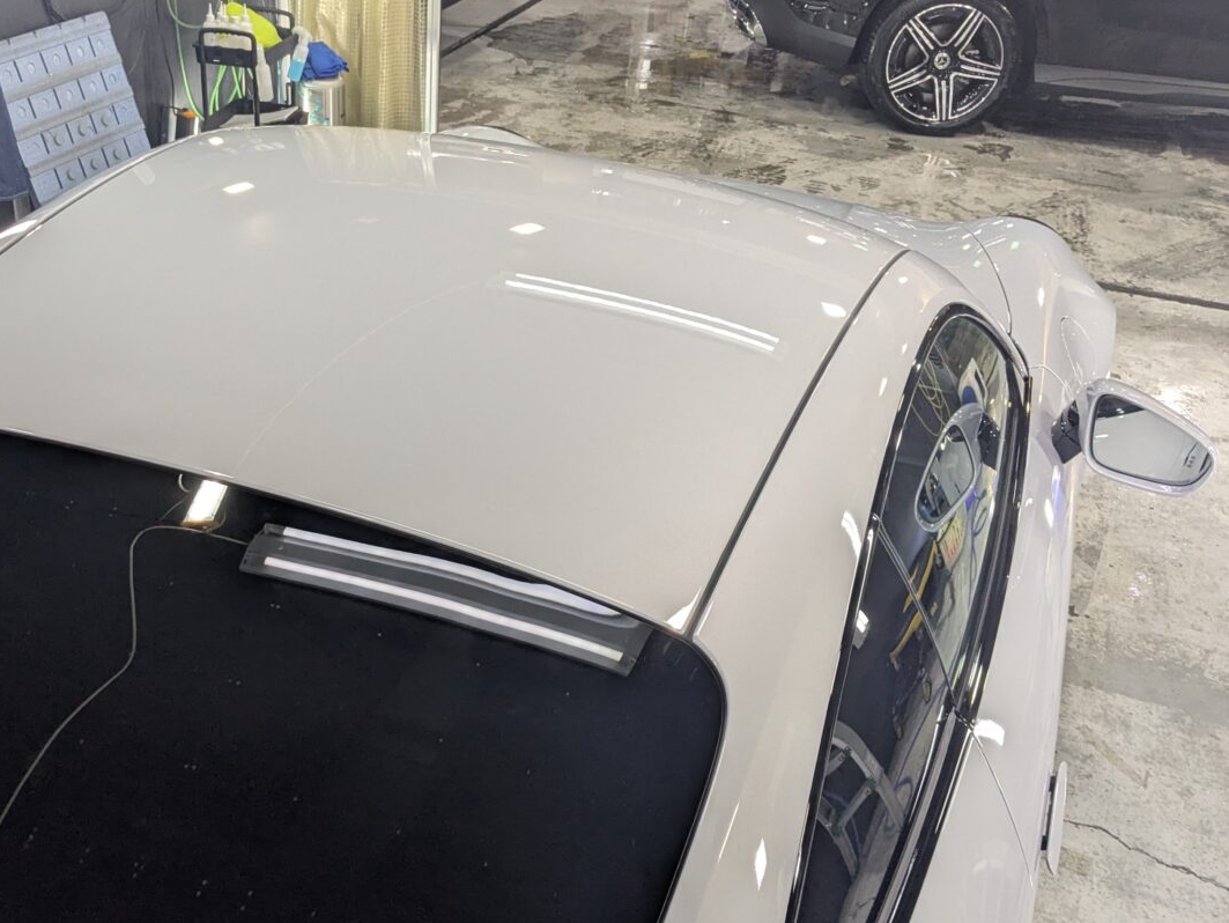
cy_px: 492
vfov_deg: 36.8
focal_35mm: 39
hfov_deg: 47.6
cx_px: 497
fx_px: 1385
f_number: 1.73
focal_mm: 4.38
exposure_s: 1/120
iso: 72
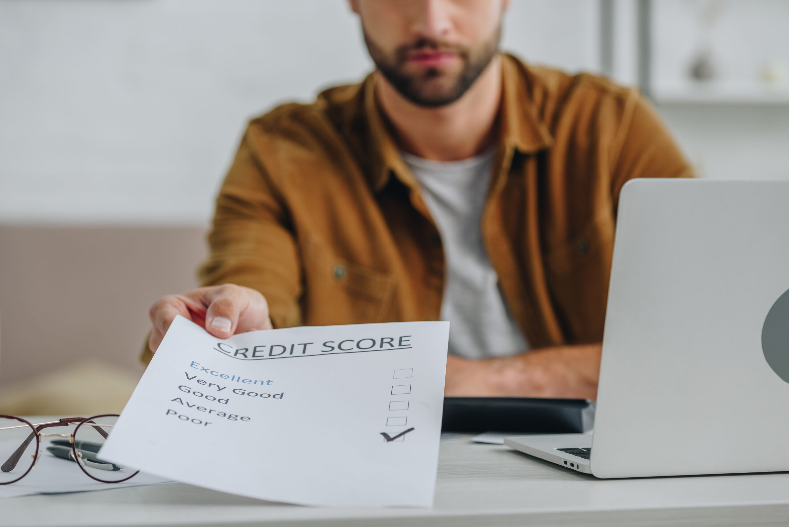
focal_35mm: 100
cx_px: 394
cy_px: 264
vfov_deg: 13.7
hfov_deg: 20.4
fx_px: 2192
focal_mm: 100
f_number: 4.5
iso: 200
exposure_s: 1/200
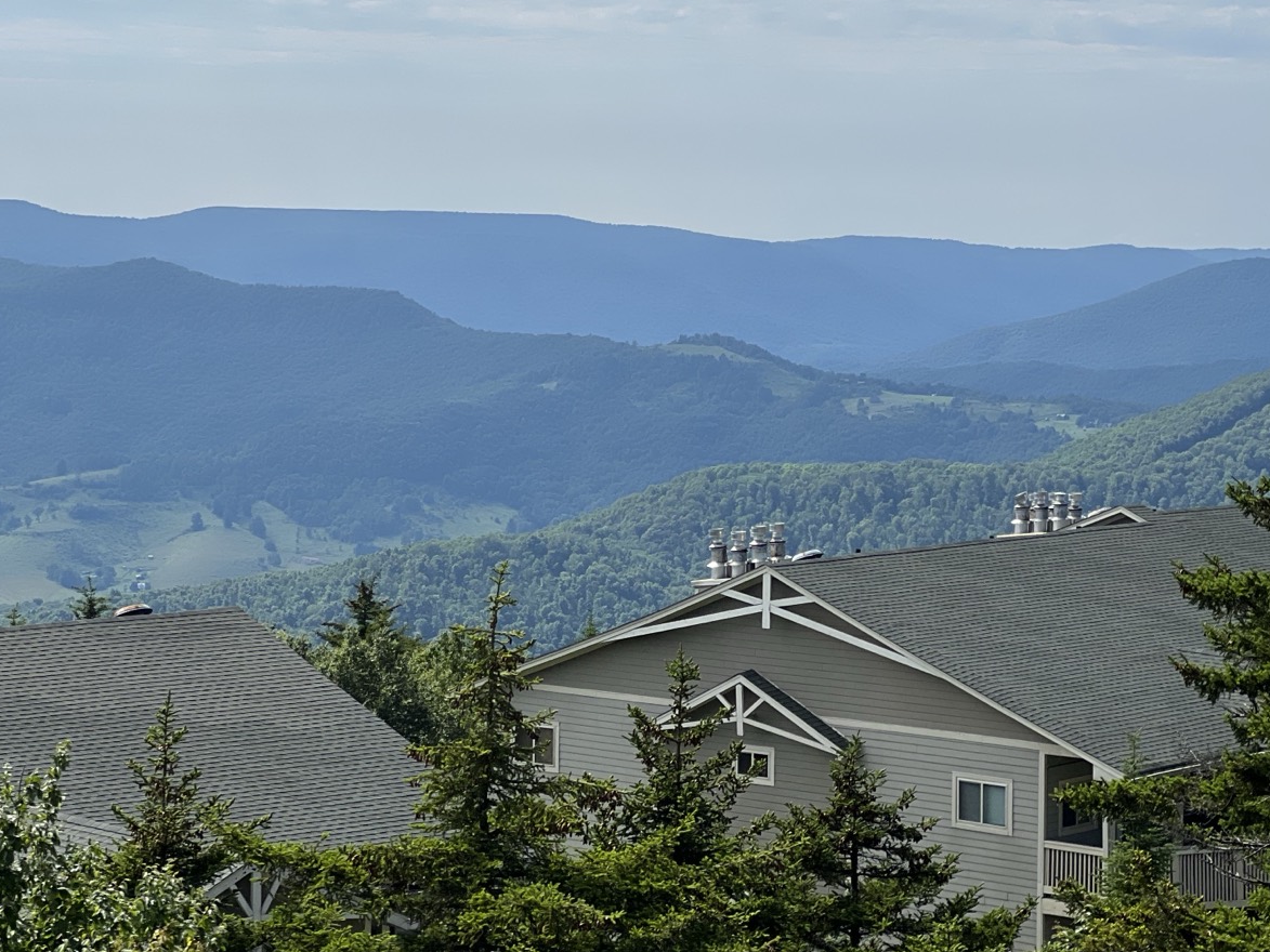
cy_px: 355
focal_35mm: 105
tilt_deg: -2.9
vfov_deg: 14.1
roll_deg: -1.3
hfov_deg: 18.7
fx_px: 3853
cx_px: 580
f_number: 2.8
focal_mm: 9
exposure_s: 1/1220
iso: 32
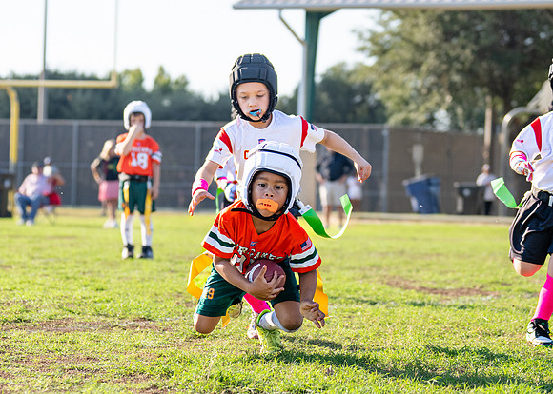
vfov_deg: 10.2
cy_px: 219
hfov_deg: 14.2
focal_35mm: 141
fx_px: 2220
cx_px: 215
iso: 250
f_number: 2.8
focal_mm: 70
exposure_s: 1/2500
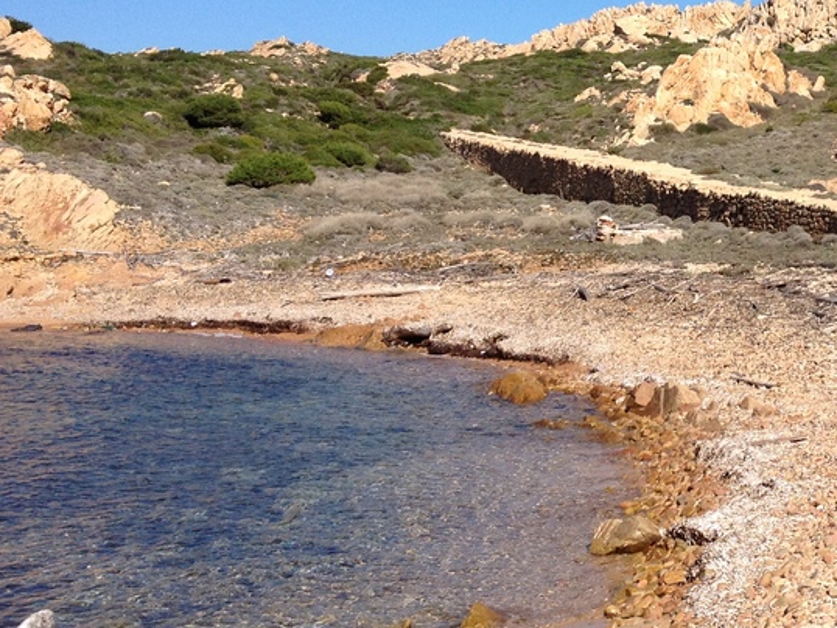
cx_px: 856
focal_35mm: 78
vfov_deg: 18.8
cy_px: 187
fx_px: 1887
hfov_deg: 23.8
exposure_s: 1/2404
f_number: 2.4
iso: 64
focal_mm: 4.28
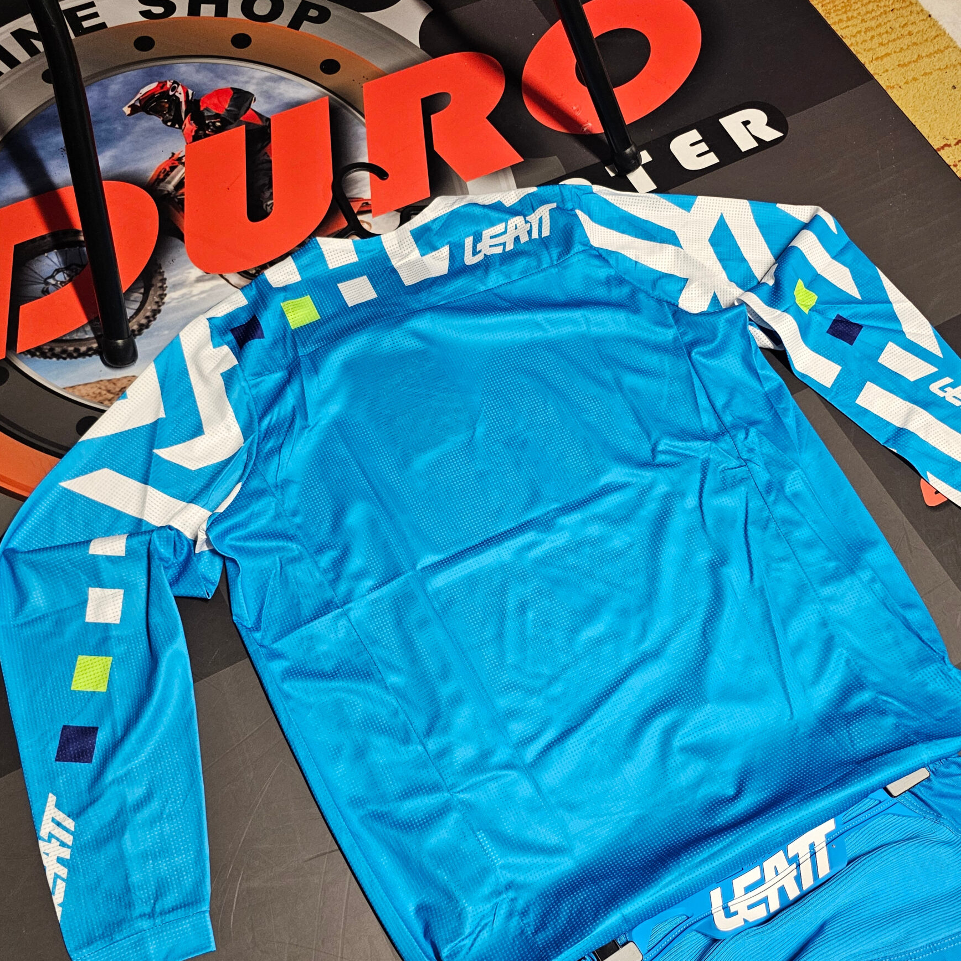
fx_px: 942
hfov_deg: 54.0
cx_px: 505
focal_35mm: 30
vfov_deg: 53.6
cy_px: 584
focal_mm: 6.3
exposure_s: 1/100
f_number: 1.7
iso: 500
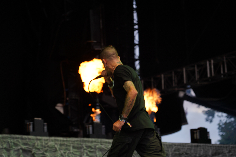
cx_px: 118
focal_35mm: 105
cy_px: 78
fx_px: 688
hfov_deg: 19.5
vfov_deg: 13.0
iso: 200
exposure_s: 1/125
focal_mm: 105
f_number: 4
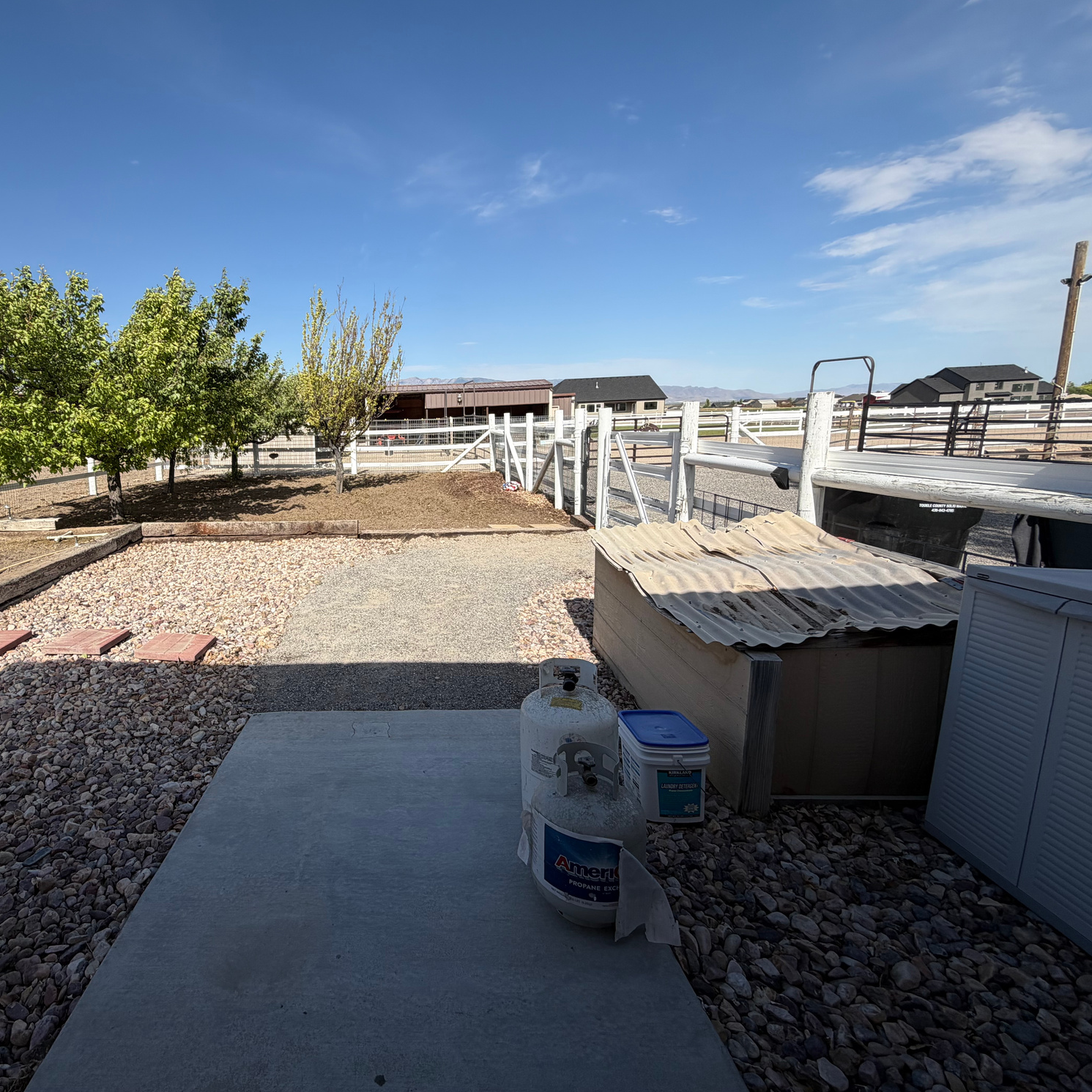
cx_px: 371
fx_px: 607
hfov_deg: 81.4
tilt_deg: -11.6
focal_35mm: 17
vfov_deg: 84.0
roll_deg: +2.3
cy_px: 532
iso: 20
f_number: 2.2
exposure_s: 1/876
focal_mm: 2.22
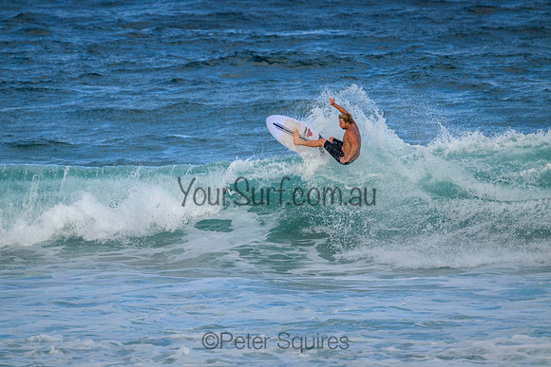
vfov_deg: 1.7
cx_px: 276
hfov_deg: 2.6
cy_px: 184
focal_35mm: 800
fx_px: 12247
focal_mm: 800
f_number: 11
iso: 1250
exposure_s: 1/1600
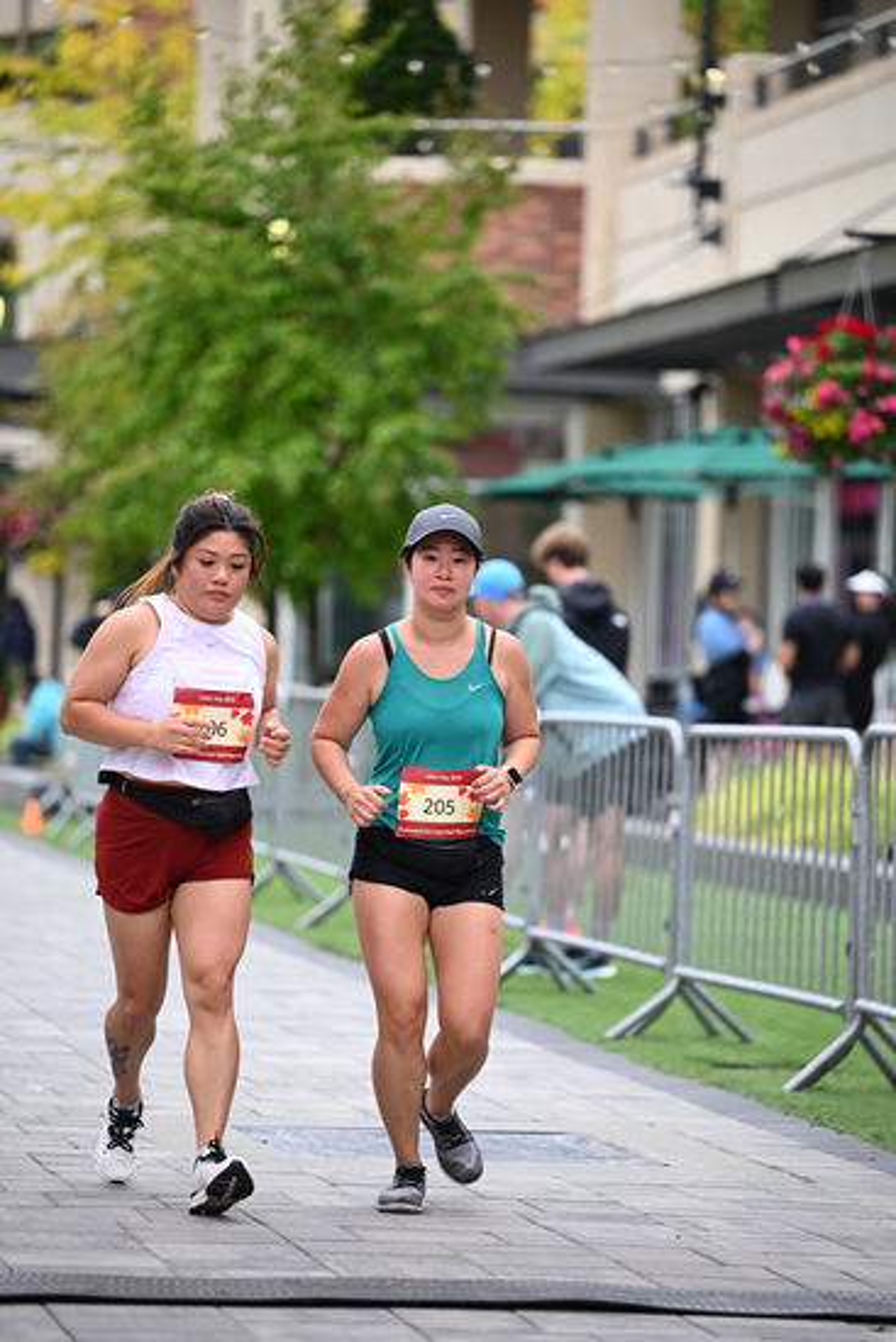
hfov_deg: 9.5
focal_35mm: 145
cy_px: 671
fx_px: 5410
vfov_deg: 14.1
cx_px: 448
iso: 640
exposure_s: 1/1600
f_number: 2.8
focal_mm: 145
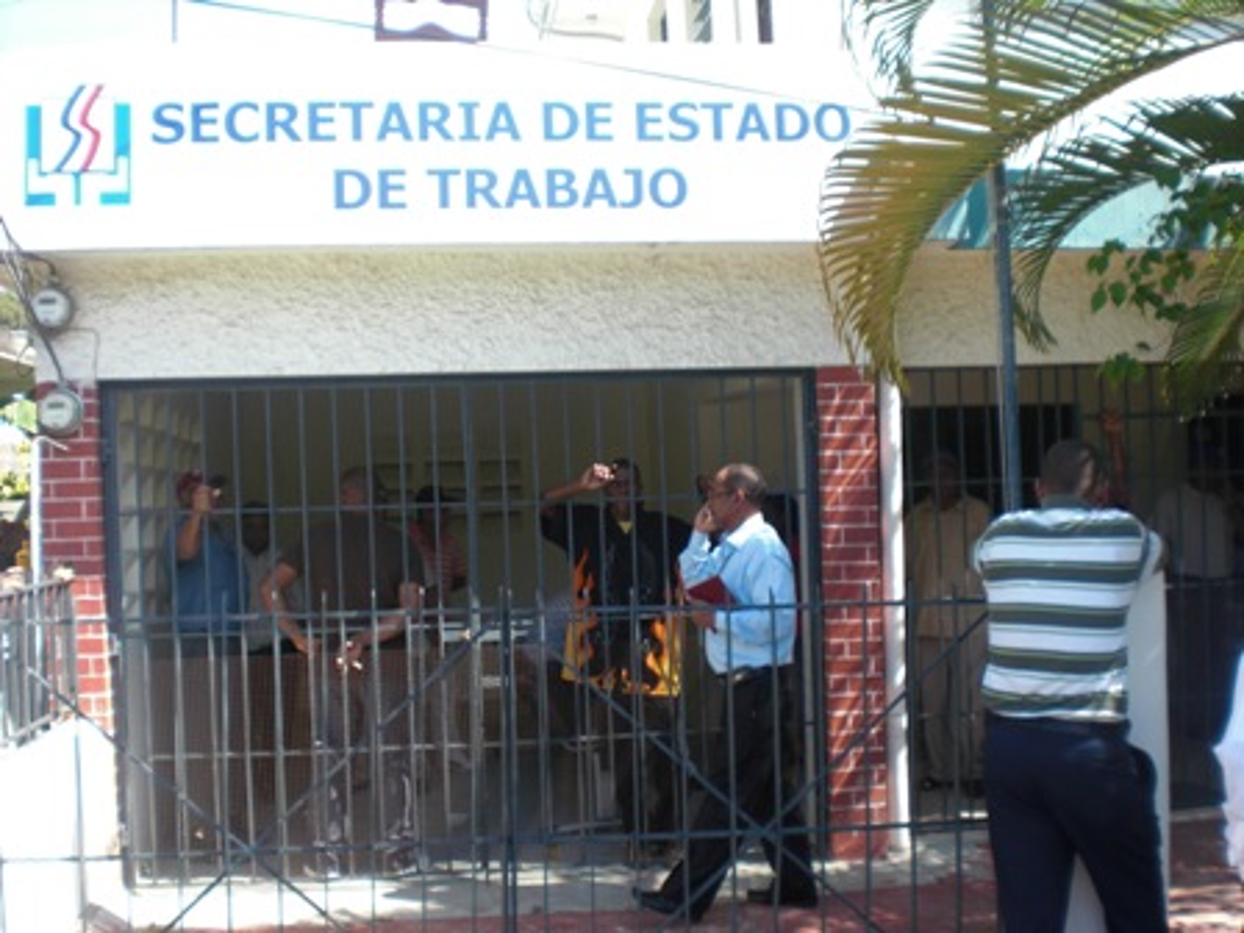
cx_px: 622
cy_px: 466
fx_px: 1366
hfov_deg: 49.0
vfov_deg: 37.7
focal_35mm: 38
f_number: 3.1
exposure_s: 1/200
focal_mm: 6.3
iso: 64
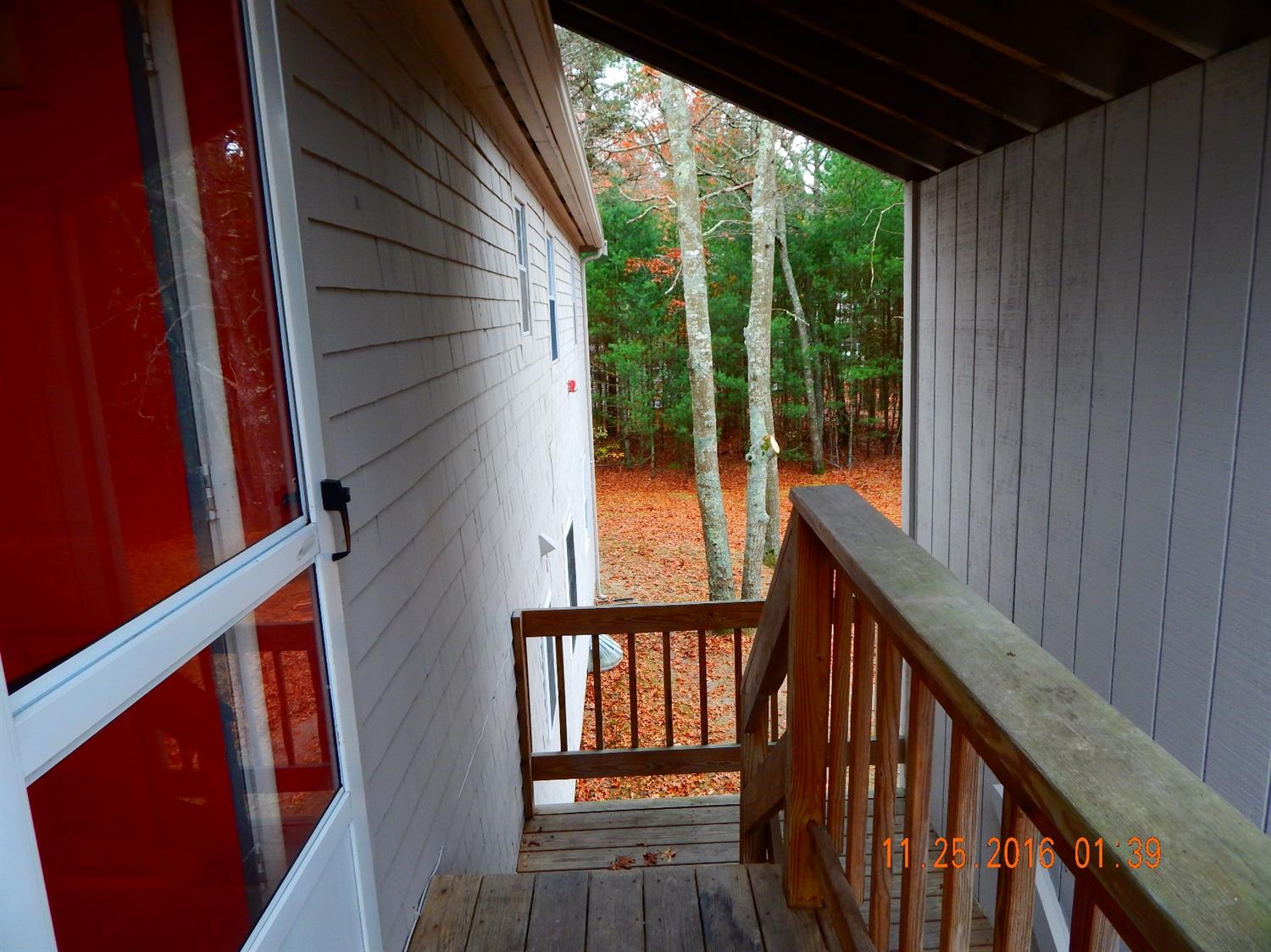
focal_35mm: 22
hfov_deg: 76.4
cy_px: 476
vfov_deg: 61.1
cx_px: 636
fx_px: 808
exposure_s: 1/40
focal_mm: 4
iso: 125
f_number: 3
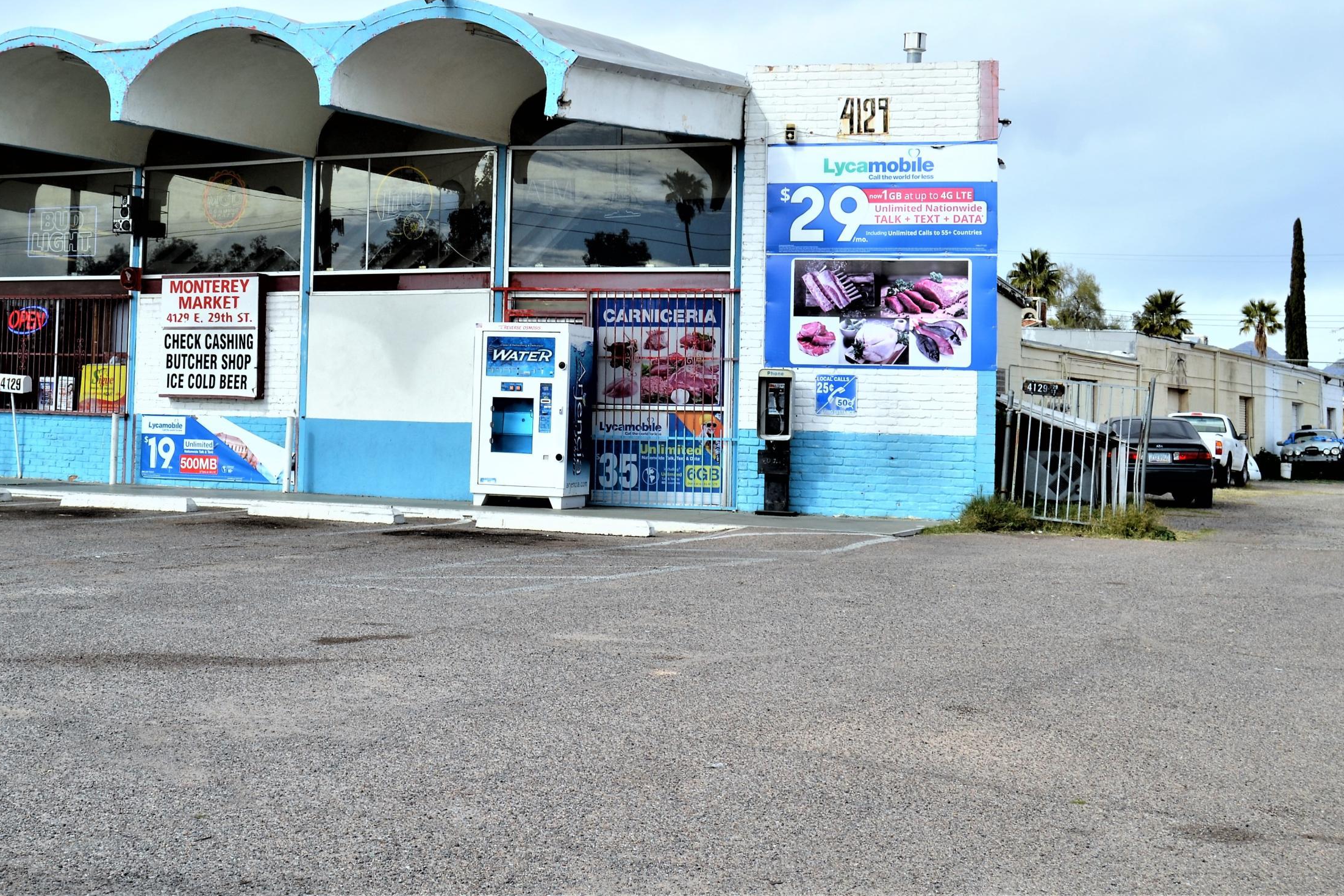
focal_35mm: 49
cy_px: 287
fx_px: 1829
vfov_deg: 27.3
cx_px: 531
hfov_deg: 40.2
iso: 100
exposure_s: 1/250
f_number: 8
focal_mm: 24
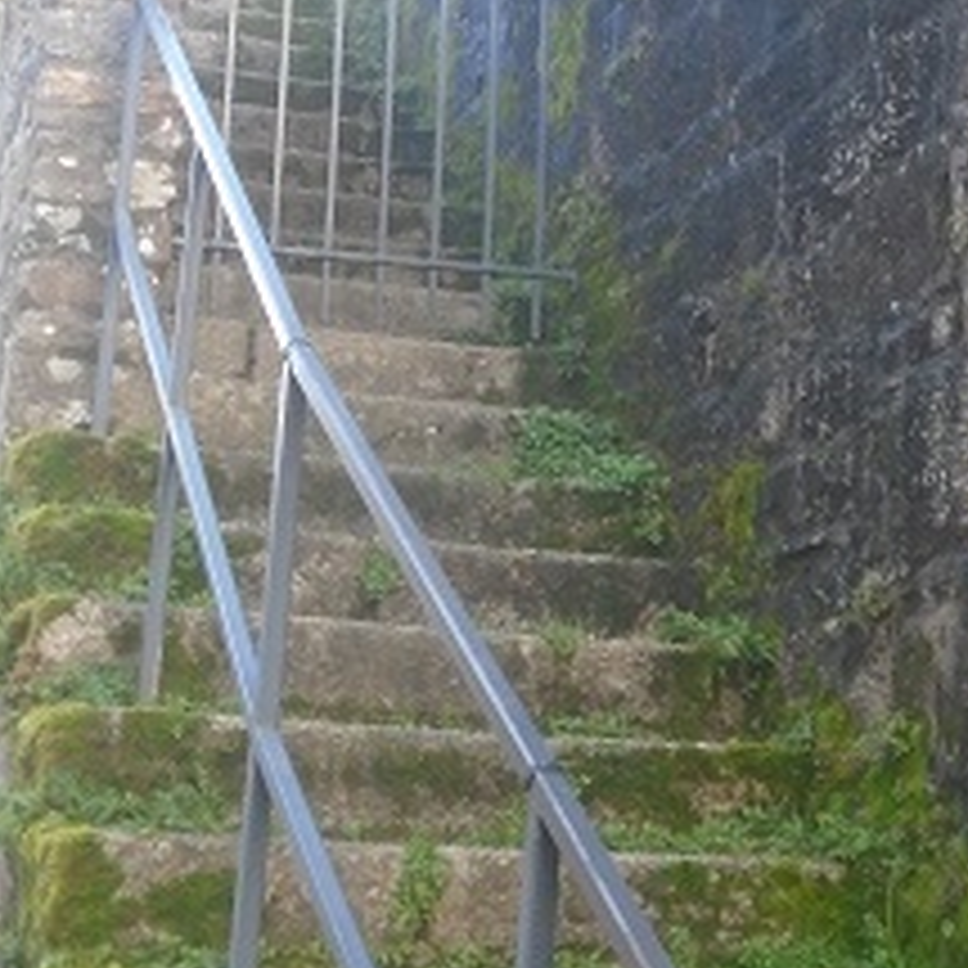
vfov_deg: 19.3
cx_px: 678
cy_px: 185
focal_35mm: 89
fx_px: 2816
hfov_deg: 19.4
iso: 400
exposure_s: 1/125
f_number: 4.1
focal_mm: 7.4
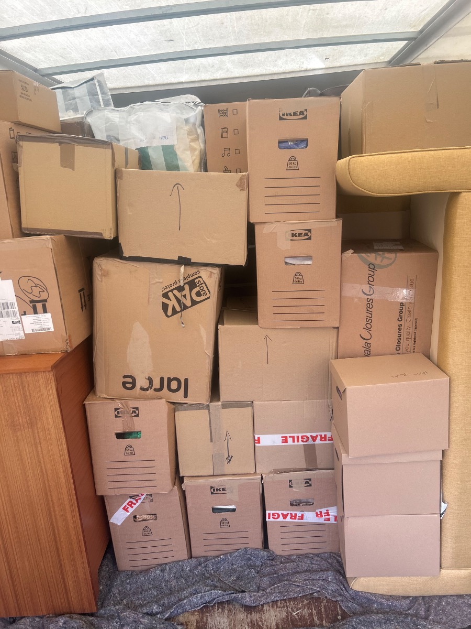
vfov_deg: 67.3
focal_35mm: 26
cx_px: 236
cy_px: 314
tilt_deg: -12.9
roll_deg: +2.6
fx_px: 472
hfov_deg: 53.1
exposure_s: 1/155
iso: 64
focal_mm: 5.7
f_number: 1.5
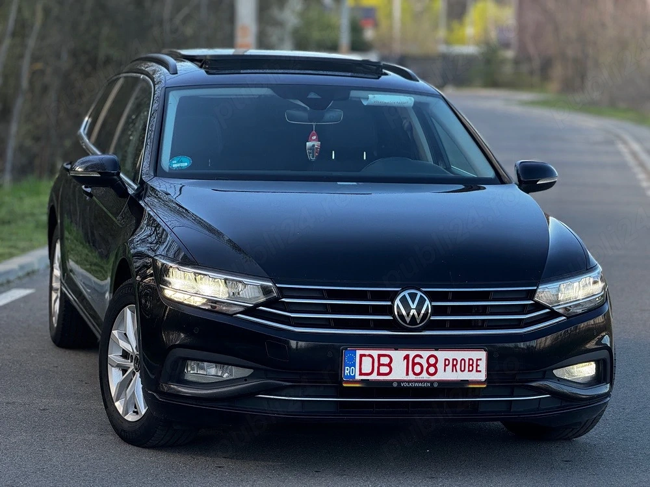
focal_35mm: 120
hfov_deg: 16.4
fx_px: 2253
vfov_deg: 12.3
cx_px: 325
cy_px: 244
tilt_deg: -2.3
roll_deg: -0.4
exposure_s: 1/125
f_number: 2.8
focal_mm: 15.66
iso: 50
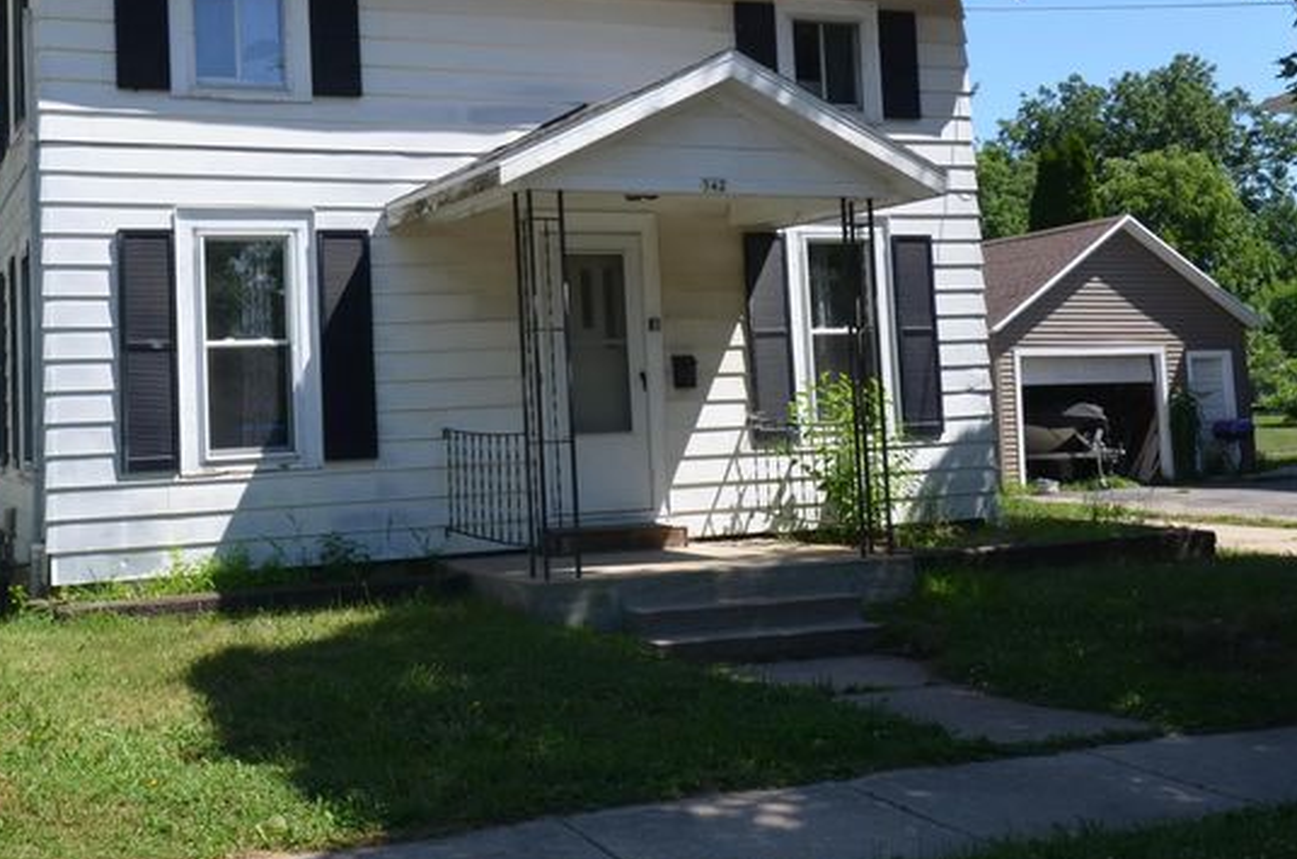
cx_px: 467
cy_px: 283
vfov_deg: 30.8
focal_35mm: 43
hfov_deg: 45.1
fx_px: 1544
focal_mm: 15
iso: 140
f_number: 8
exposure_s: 1/250
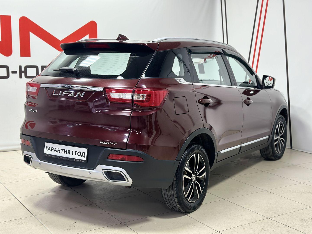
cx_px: 156
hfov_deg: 39.7
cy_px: 117
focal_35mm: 48
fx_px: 433
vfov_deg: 30.3
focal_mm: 6.86
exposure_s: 1/100
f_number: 1.78
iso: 160
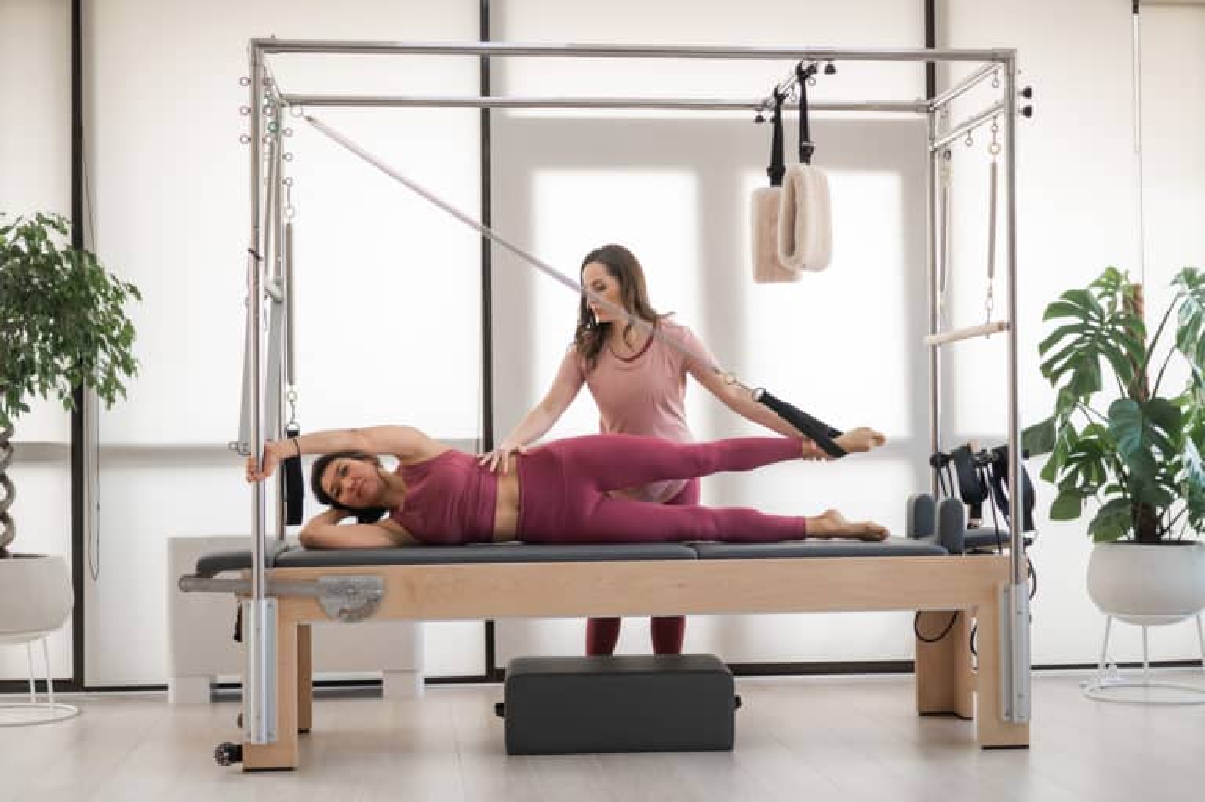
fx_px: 1672
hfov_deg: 39.6
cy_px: 401
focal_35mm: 50
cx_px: 602
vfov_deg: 27.0
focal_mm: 50
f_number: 2.2
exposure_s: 1/400
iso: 320
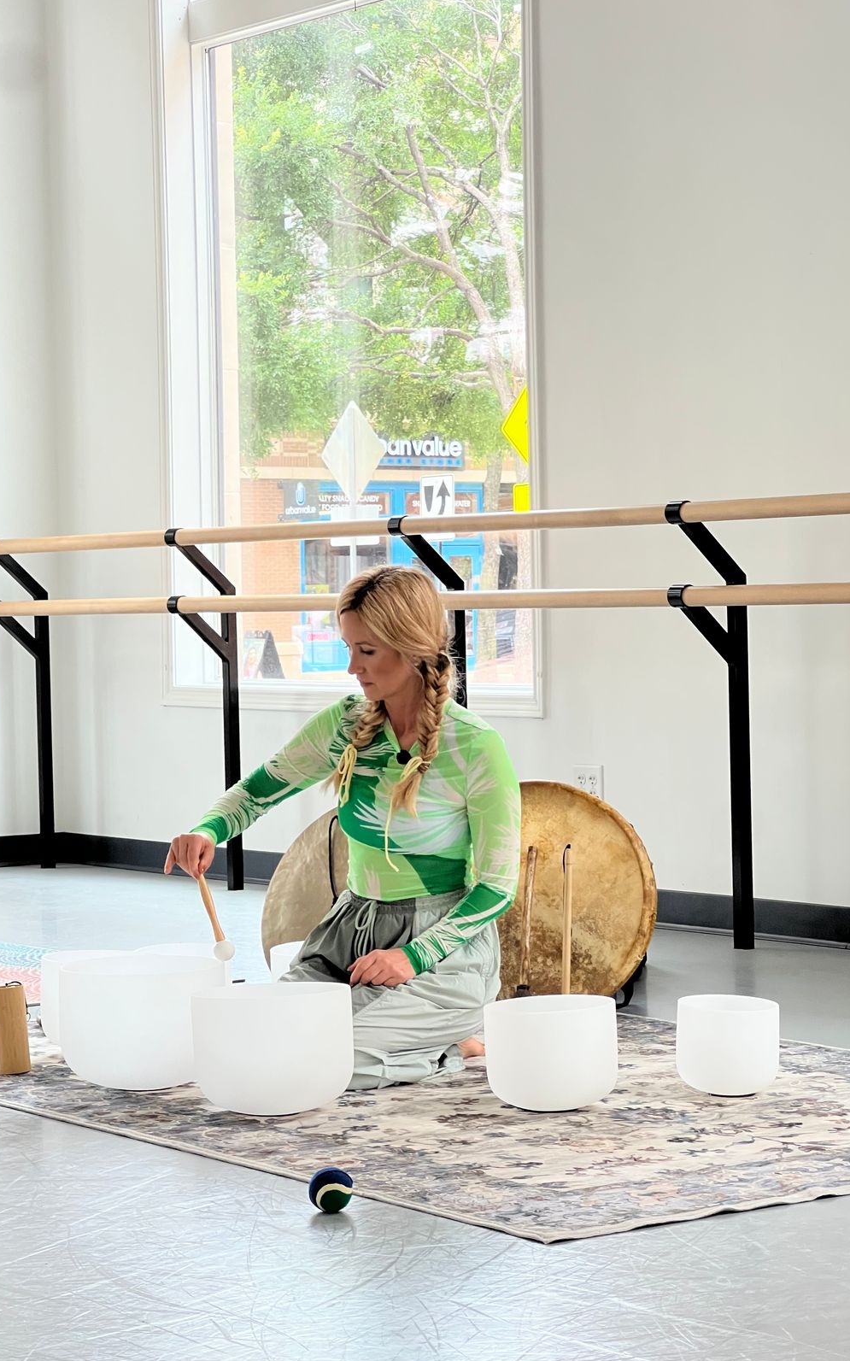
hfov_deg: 15.9
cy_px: 682
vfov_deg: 25.2
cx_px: 352
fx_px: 3041
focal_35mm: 82
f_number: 2.8
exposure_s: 1/99
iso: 125
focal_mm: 9
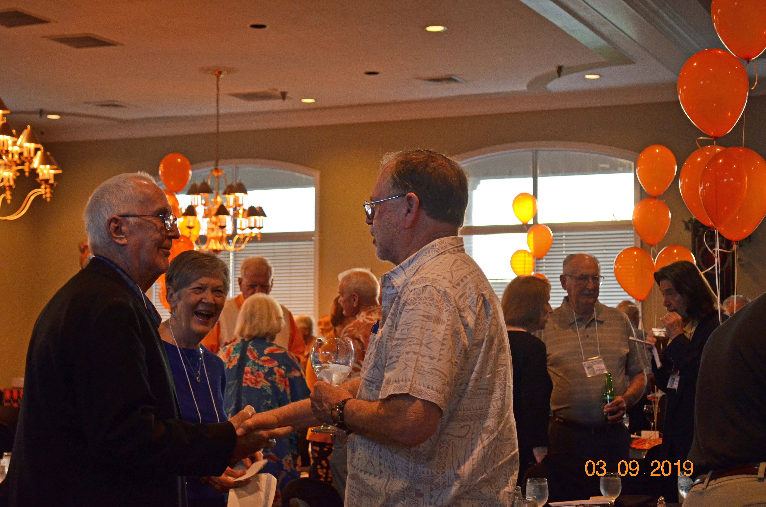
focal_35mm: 63
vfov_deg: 21.5
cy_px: 254
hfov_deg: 32.0
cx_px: 383
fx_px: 1338
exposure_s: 1/50
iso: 800
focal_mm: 42
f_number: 5.3
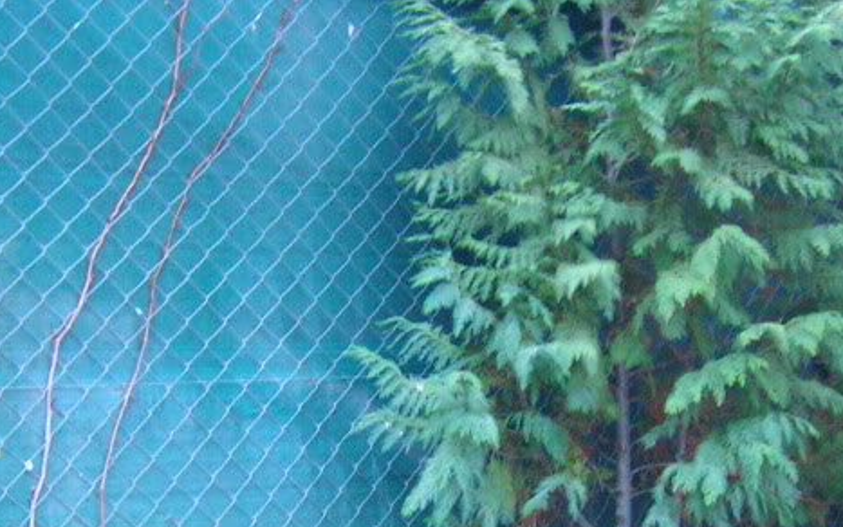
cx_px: 424
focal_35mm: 79
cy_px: 489
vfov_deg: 16.3
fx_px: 1815
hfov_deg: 26.1
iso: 200
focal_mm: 5.7
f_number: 2.9
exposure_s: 1/2.5
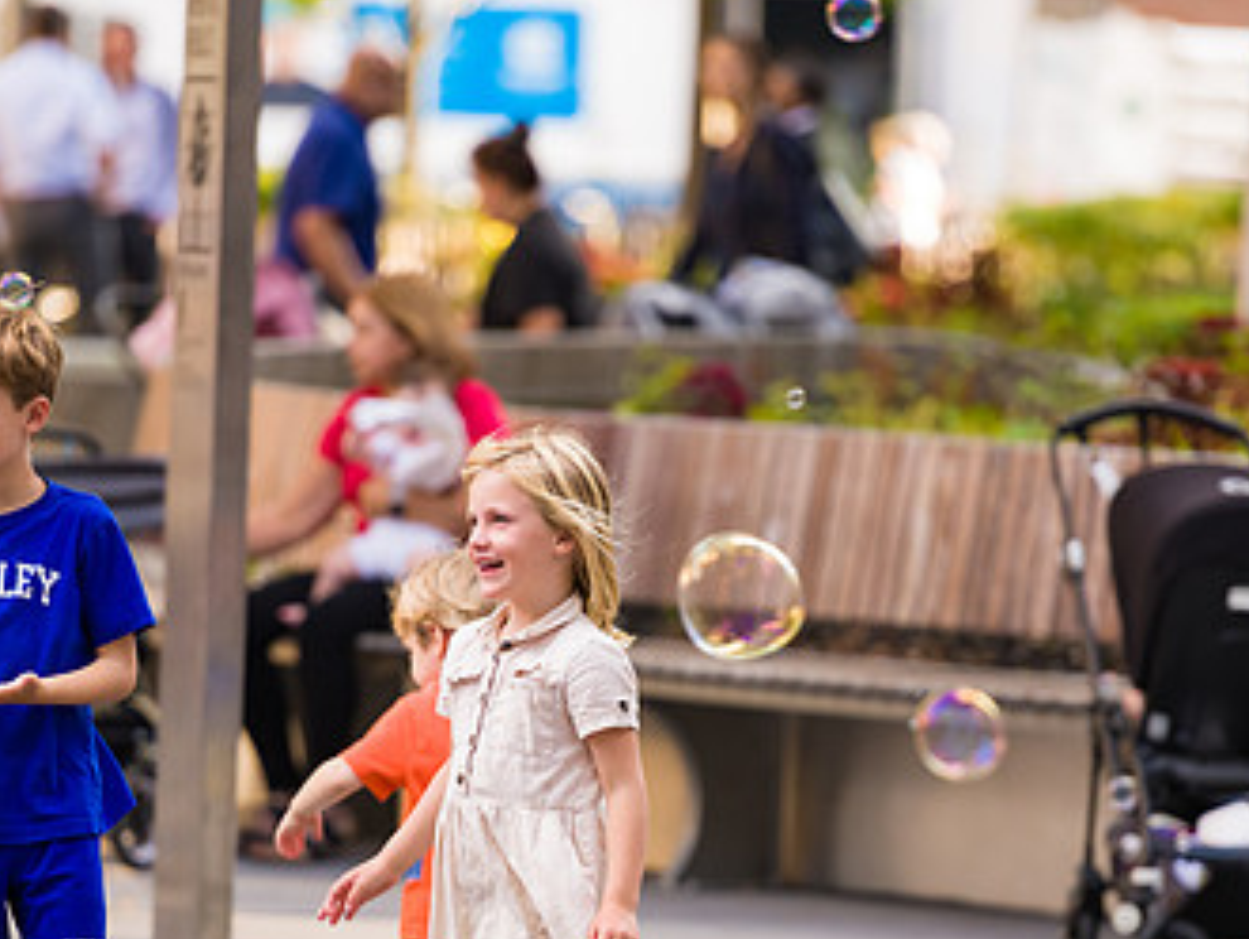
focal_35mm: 338
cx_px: 579
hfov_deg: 5.9
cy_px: 725
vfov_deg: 4.4
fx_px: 12204
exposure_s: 1/500
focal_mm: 200
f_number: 3.2
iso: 800
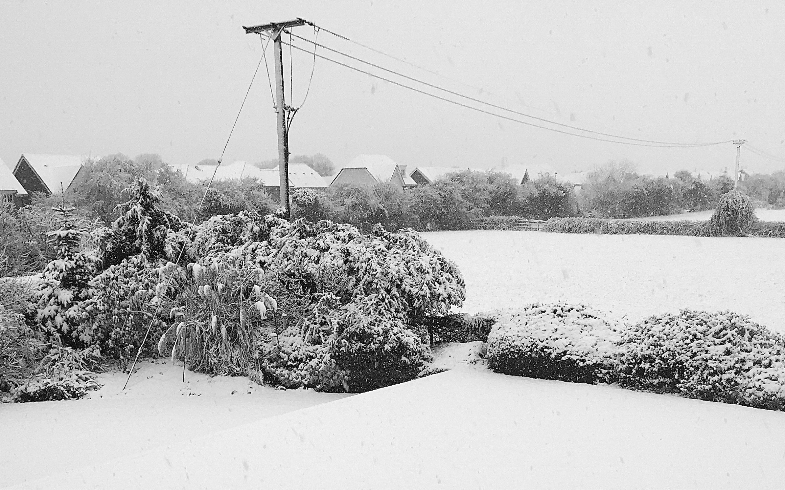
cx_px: 352
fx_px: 899
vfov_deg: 29.8
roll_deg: +0.8
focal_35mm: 42
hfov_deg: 47.1
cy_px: 390
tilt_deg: -13.7
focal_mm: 4.15
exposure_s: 1/107
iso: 32
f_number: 2.2
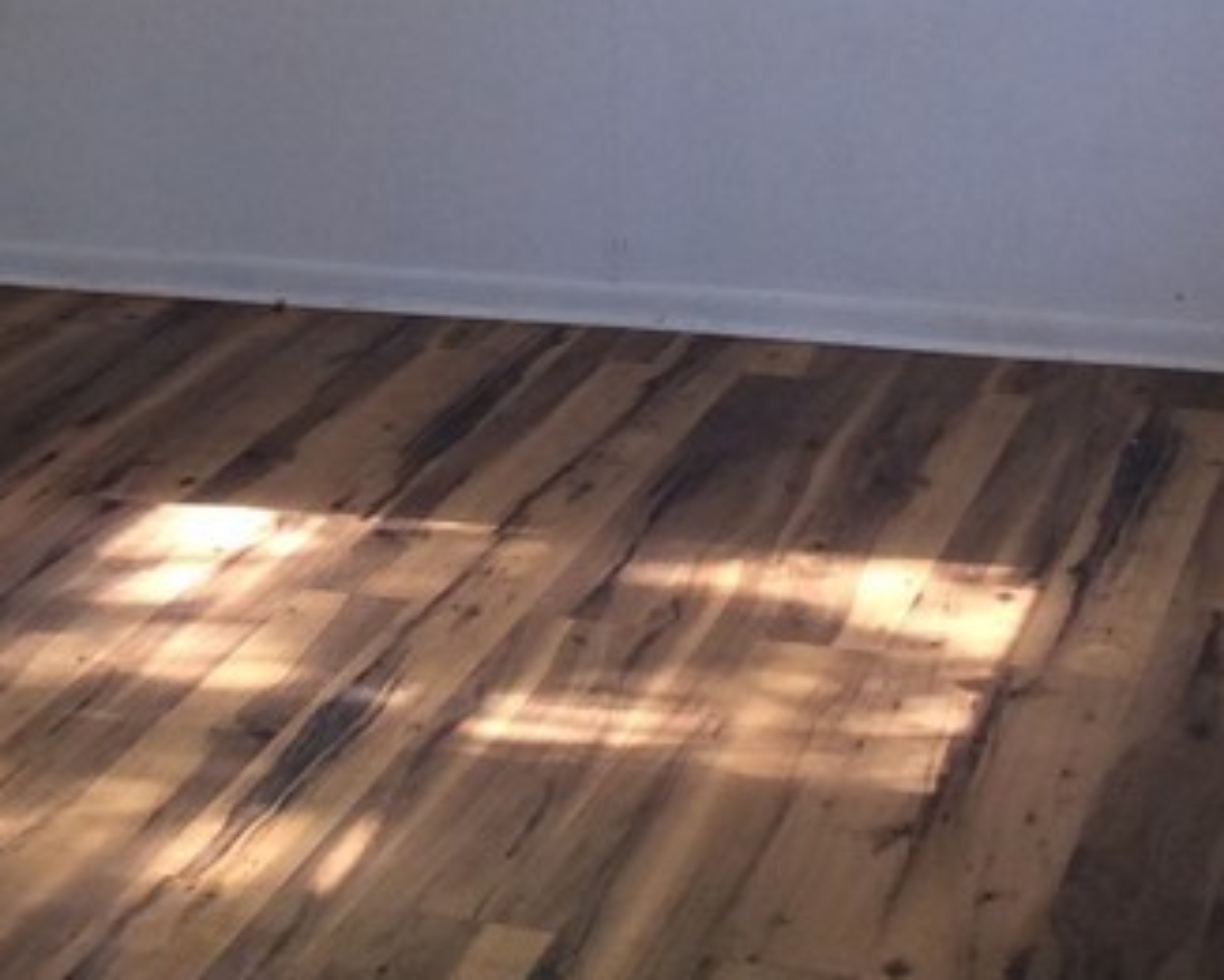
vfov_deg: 15.3
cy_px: -105
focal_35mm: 98
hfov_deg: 19.3
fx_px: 3551
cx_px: 154
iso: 40
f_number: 2.4
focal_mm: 3.3
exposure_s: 1/60
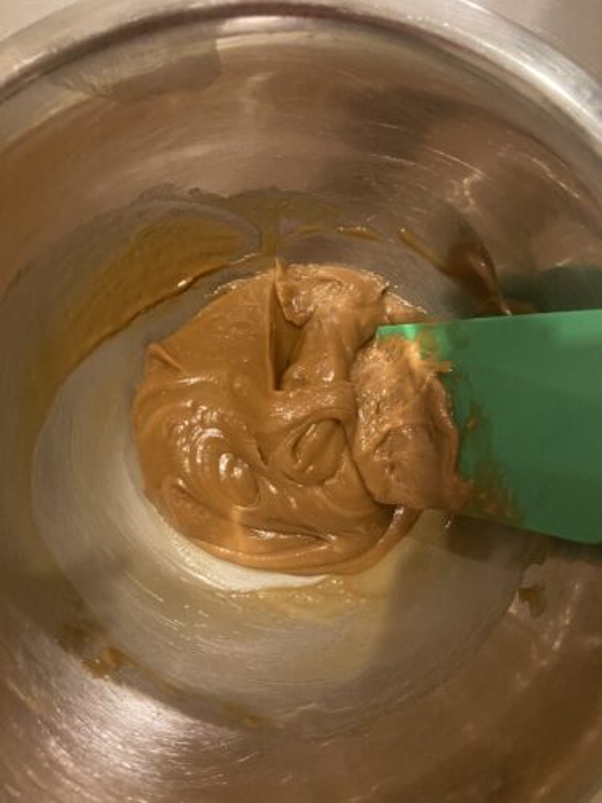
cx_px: 301
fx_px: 603
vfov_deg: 67.3
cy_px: 402
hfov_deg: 53.1
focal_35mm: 26
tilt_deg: -82.0
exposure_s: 1/25
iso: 500
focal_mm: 4.25
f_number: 1.8
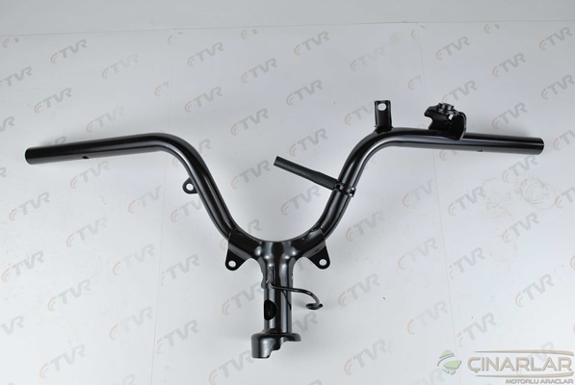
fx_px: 576
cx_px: 288
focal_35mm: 36
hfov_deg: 53.1
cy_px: 192
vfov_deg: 37.0
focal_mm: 24
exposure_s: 1/25
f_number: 6.3
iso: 200
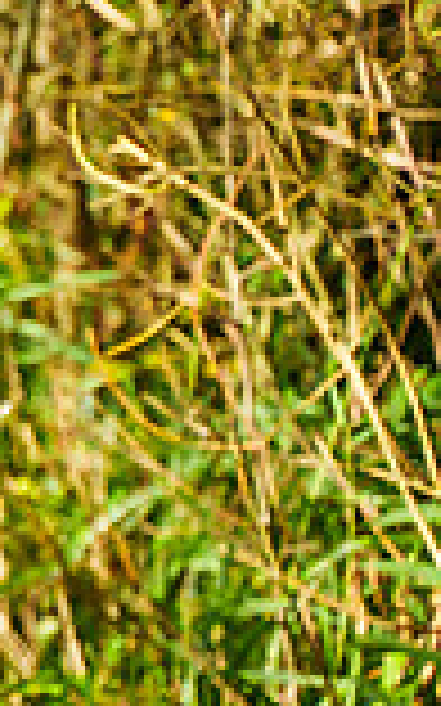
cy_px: 236
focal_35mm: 283
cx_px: -742
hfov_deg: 4.5
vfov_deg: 7.4
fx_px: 5447
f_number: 3.2
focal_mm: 75
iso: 400
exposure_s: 1/800
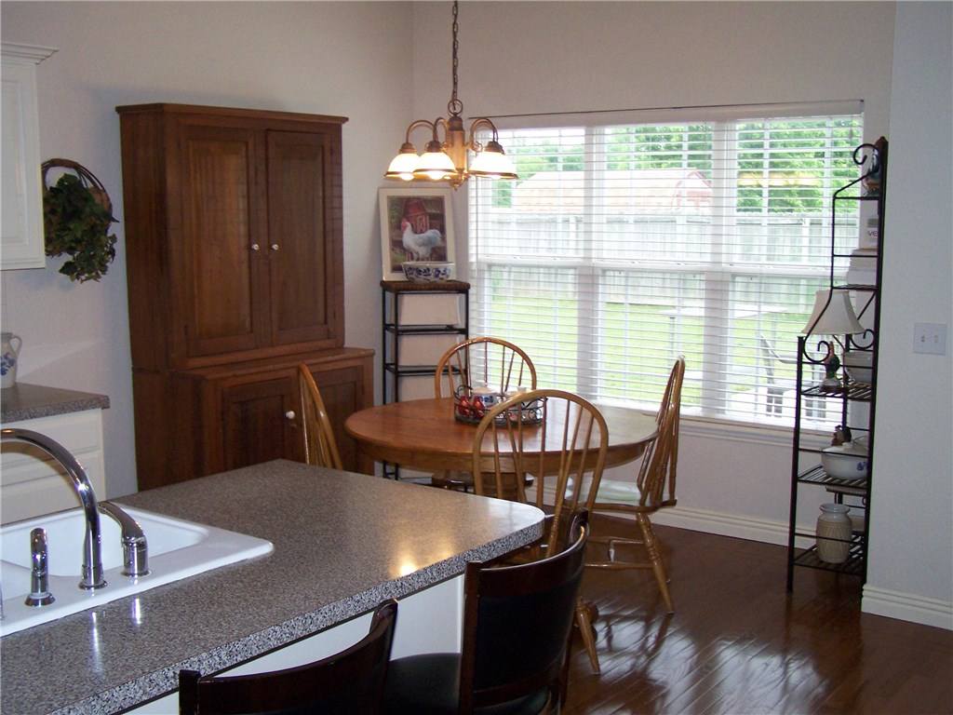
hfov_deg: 43.9
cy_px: 358
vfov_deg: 33.6
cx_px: 476
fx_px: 1184
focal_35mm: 43
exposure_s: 1/60
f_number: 2.9
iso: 160
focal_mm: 7.1
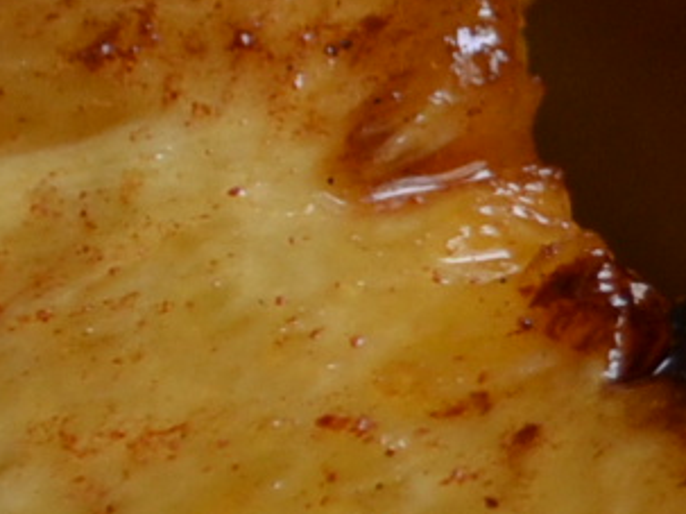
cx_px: 2078
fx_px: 8696
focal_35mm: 439
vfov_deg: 3.4
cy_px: -68
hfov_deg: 4.3
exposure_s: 1/125
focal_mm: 40
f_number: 5.3
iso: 400
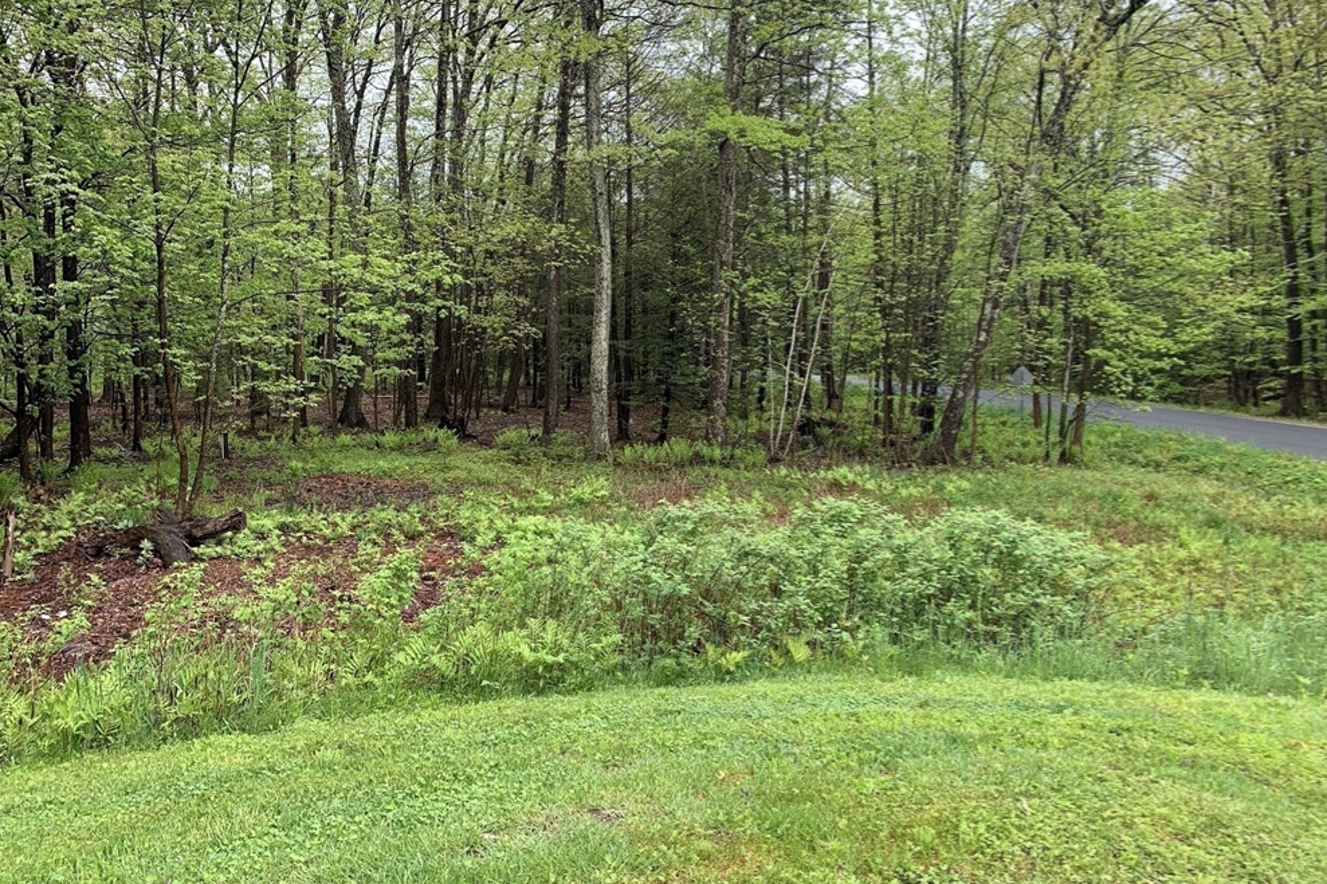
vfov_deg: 46.3
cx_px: 680
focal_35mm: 28
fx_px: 1032
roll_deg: +1.7
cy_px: 398
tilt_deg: -6.2
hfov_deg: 65.5
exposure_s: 1/176
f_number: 1.8
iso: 25
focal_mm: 4.25
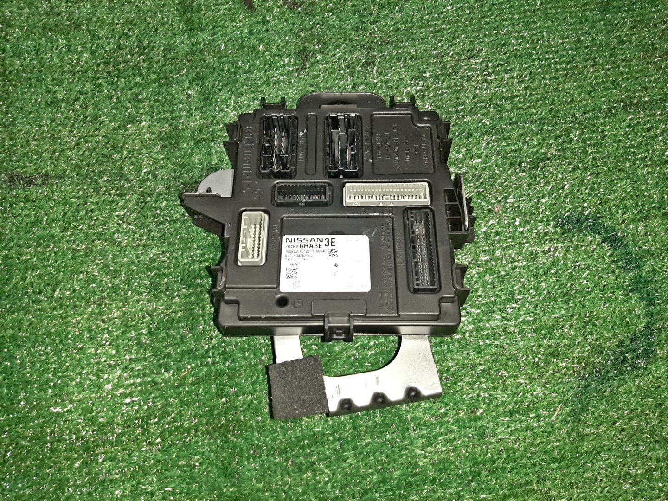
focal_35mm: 26
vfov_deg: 53.1
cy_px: 250
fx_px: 502
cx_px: 334
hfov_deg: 67.3
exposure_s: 1/25
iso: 283
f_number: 1.7
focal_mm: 3.93
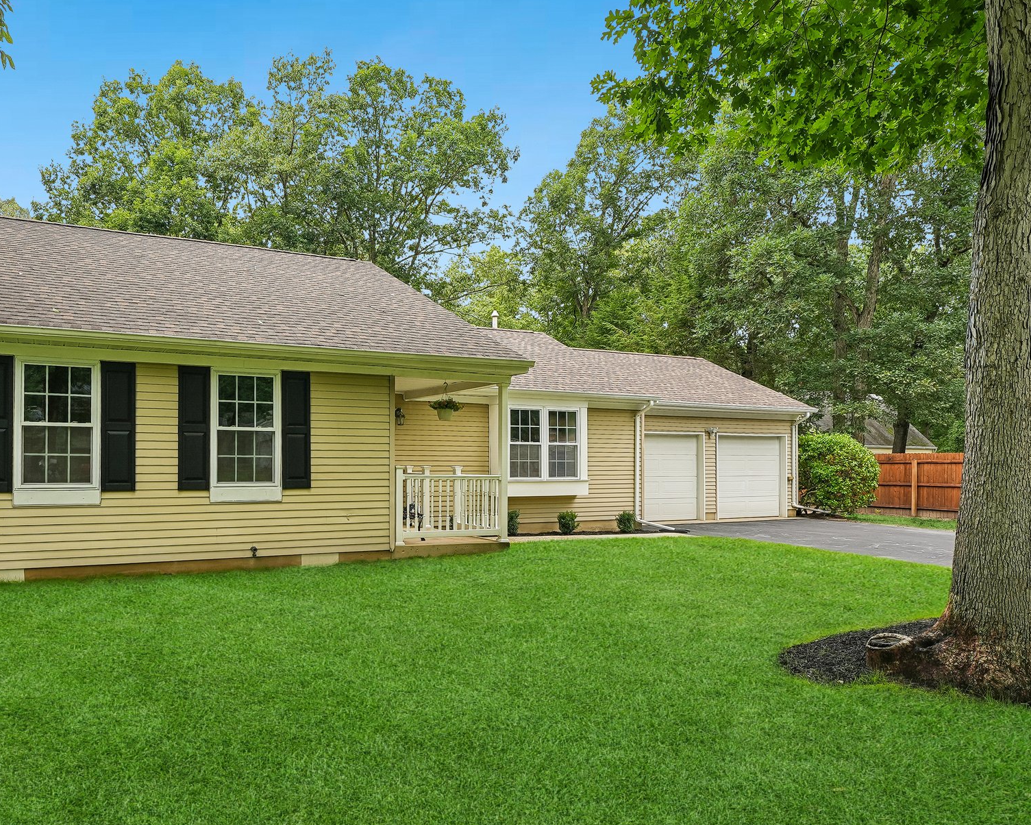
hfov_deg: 71.5
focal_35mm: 23
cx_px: 391
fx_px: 702
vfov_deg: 60.9
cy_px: 422
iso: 200
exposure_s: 1/30
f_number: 7.1
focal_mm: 18
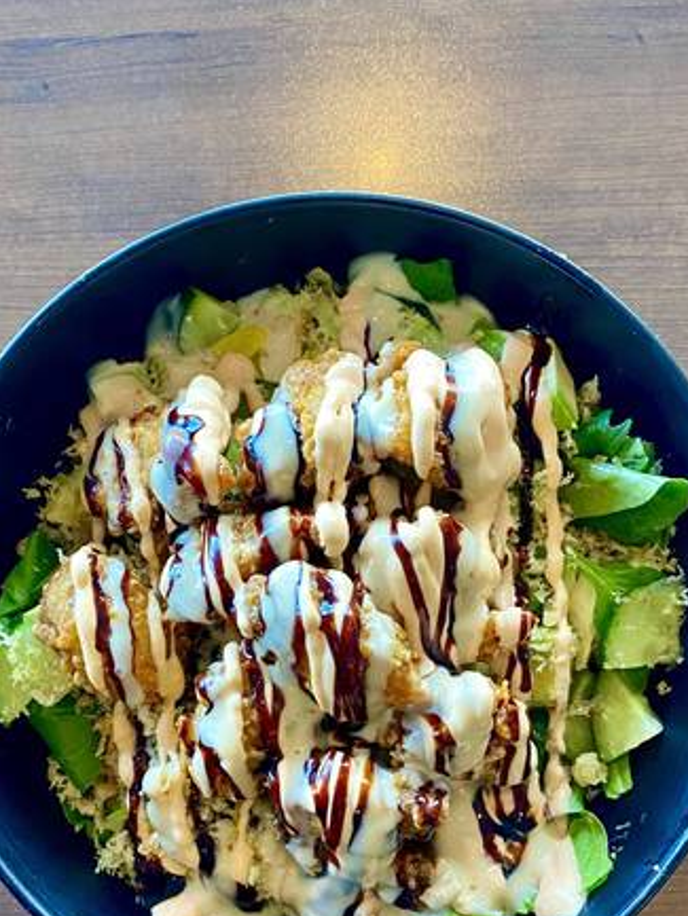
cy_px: 602
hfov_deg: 32.9
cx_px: 343
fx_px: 1165
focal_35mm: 44
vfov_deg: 42.4
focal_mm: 4.25
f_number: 1.8
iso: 200
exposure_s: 1/60
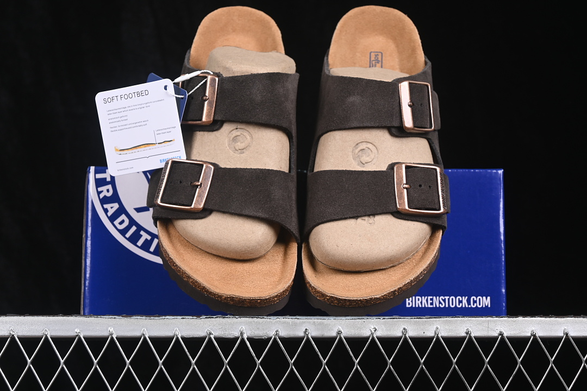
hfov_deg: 27.0
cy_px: 196
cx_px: 294
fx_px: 1223
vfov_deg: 18.2
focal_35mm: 75
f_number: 7.1
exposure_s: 1/60
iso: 160
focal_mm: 50
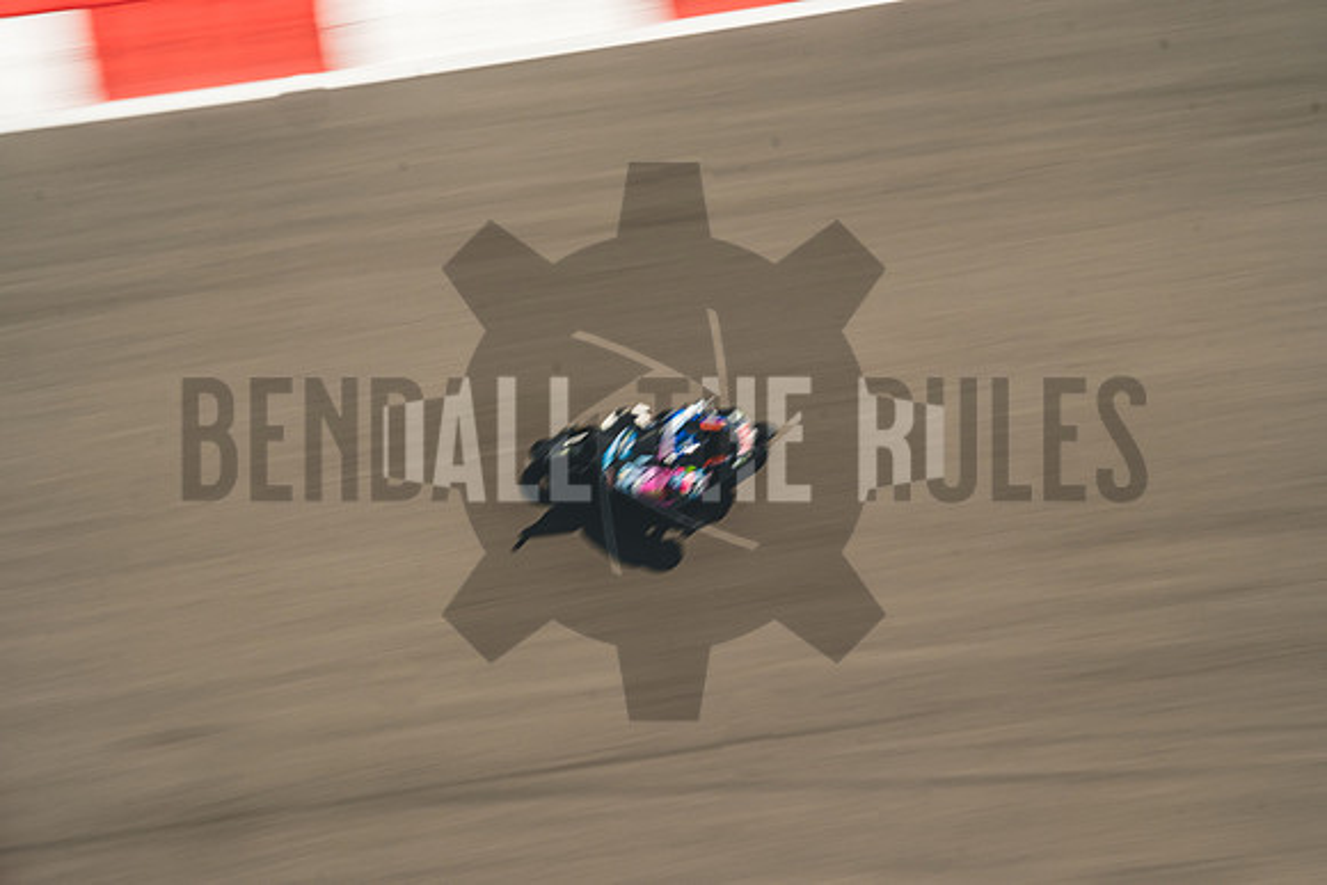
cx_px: 664
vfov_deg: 4.8
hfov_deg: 7.2
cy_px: 442
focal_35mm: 285
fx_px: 10507
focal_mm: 189.7
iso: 320
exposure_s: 1/60
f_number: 22
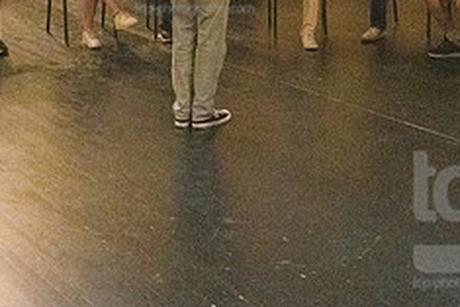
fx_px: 1010
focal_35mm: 79
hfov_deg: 25.6
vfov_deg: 16.6
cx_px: 196
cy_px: -54
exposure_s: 1/400
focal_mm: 32
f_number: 5.6
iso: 25600
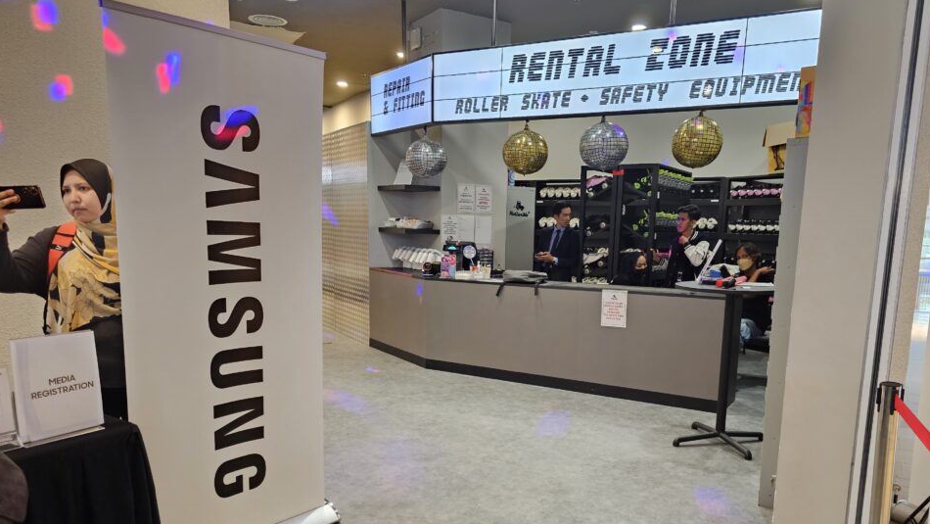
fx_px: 666
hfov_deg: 69.8
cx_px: 496
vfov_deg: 42.5
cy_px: 338
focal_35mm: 27
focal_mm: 6.3
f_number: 1.7
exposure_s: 1/50
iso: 640
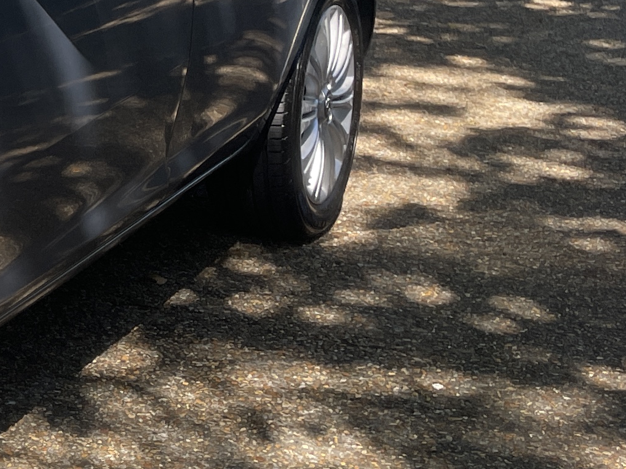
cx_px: -475
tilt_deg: -8.2
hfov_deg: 16.3
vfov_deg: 14.2
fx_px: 1862
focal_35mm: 103
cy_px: 49
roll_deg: +2.3
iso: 32
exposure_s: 1/670
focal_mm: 4.2
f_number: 1.6
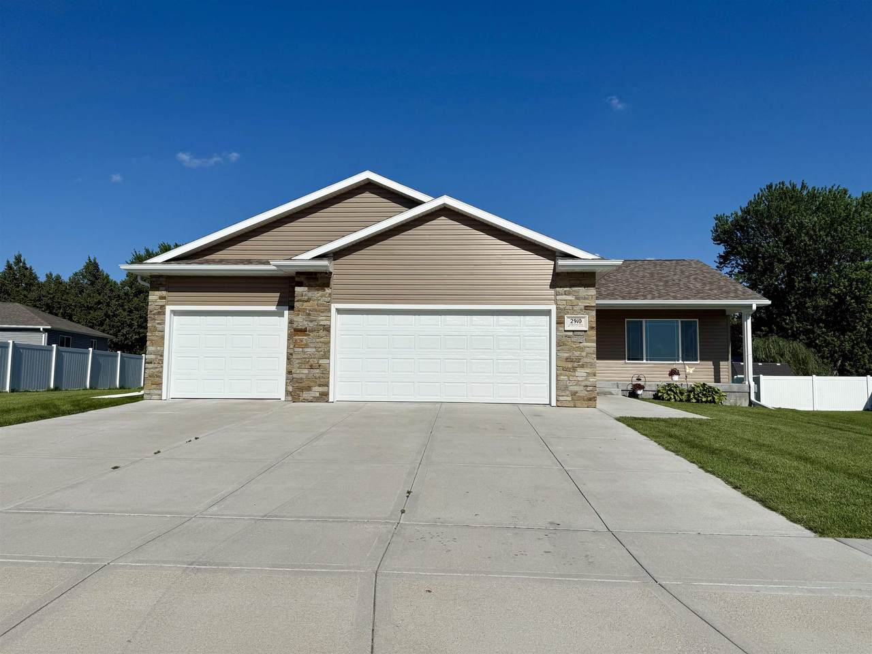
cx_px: 436
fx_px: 605
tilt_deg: +4.0
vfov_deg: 56.8
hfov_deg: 71.6
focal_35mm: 24
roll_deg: -1.0
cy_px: 327
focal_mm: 6.76
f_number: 1.78
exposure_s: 1/14286
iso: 80
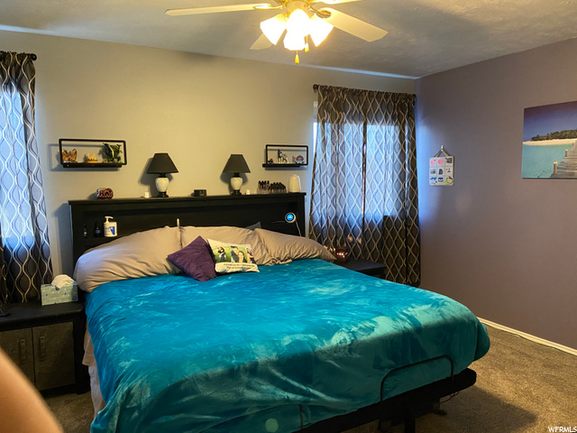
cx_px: 288
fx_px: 433
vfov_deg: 53.1
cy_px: 216
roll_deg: +0.5
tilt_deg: -7.2
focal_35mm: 26
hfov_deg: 67.3
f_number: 1.8
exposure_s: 1/60
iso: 500
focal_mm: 4.25
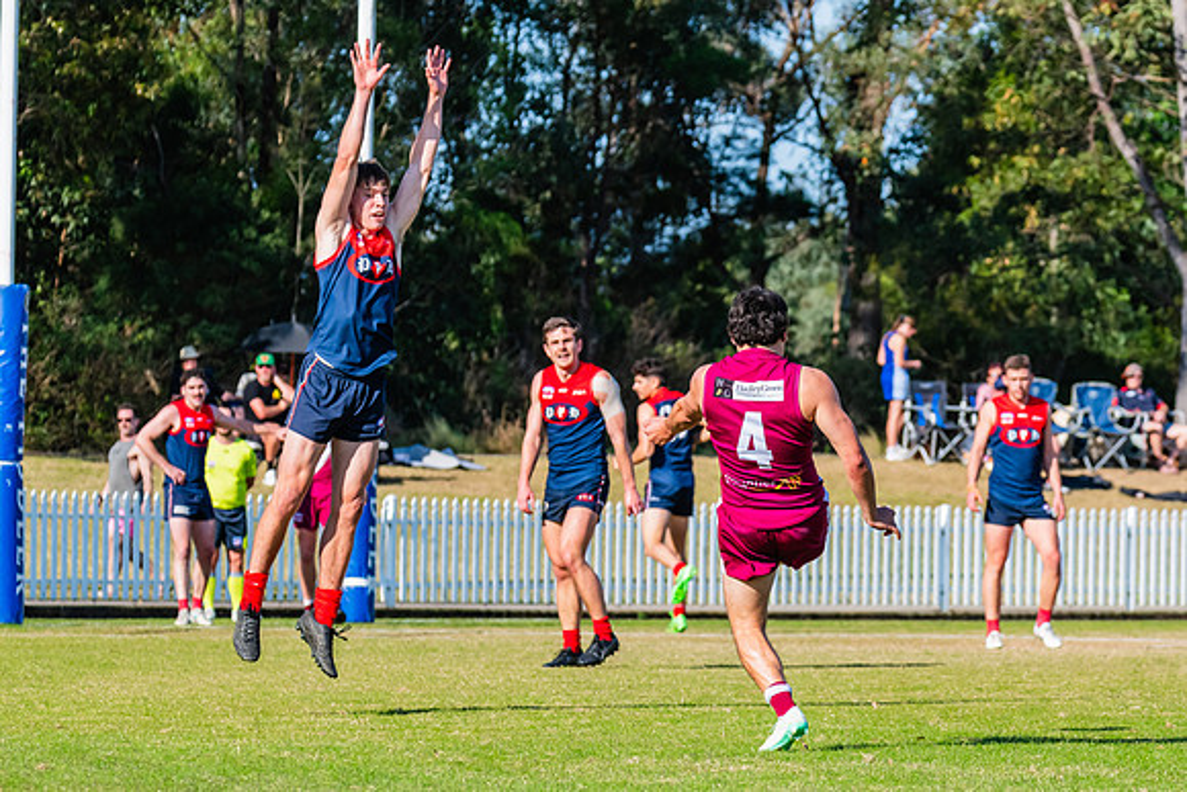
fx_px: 9348
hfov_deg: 7.3
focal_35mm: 283
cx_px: 797
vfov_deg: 4.9
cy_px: 416
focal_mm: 210
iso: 800
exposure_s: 1/1250
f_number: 10
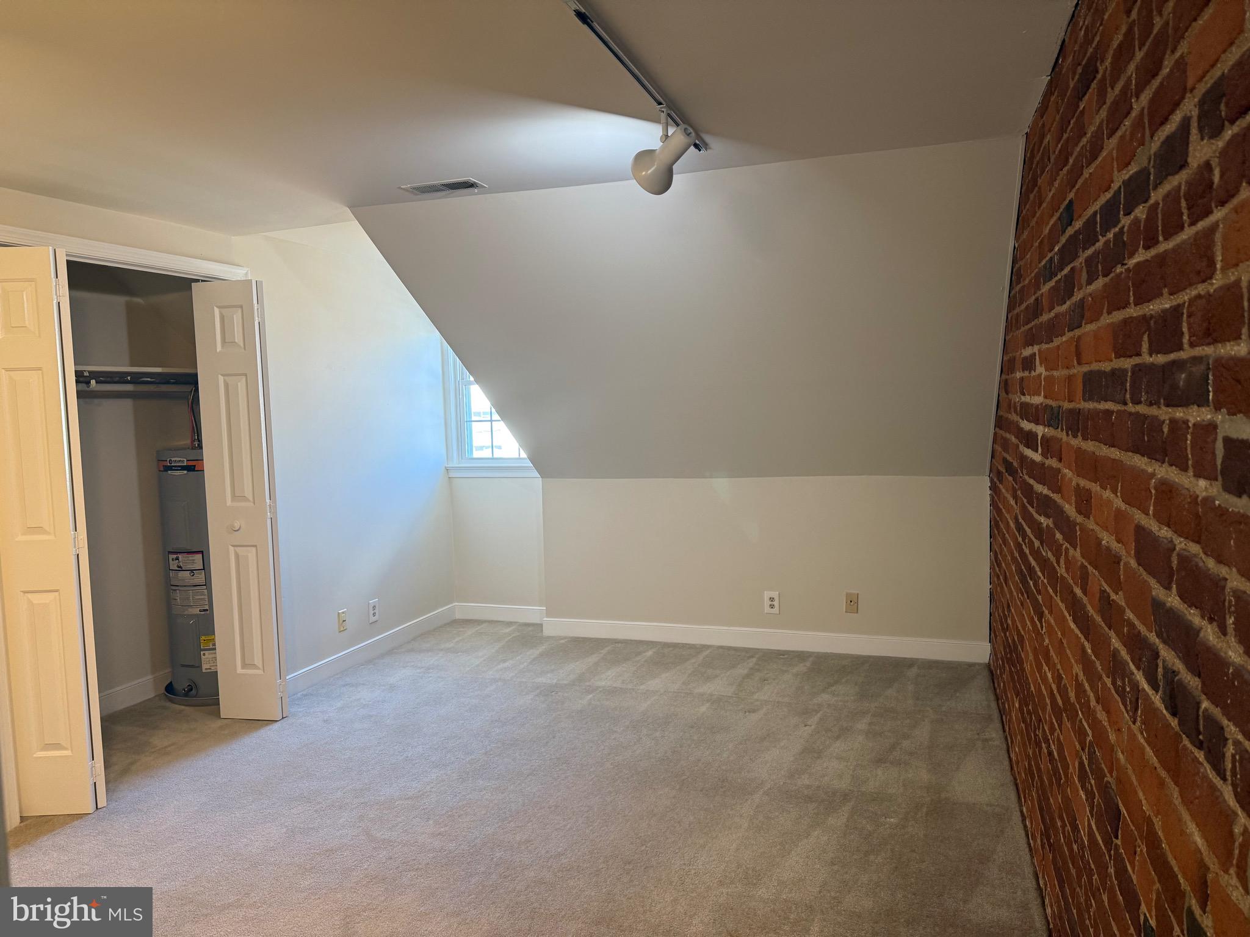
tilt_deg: -4.0
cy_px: 468
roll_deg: +1.2
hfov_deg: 71.6
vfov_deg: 56.8
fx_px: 867
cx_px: 625
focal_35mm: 24
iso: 200
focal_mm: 6.76
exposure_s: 1/60
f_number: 1.78
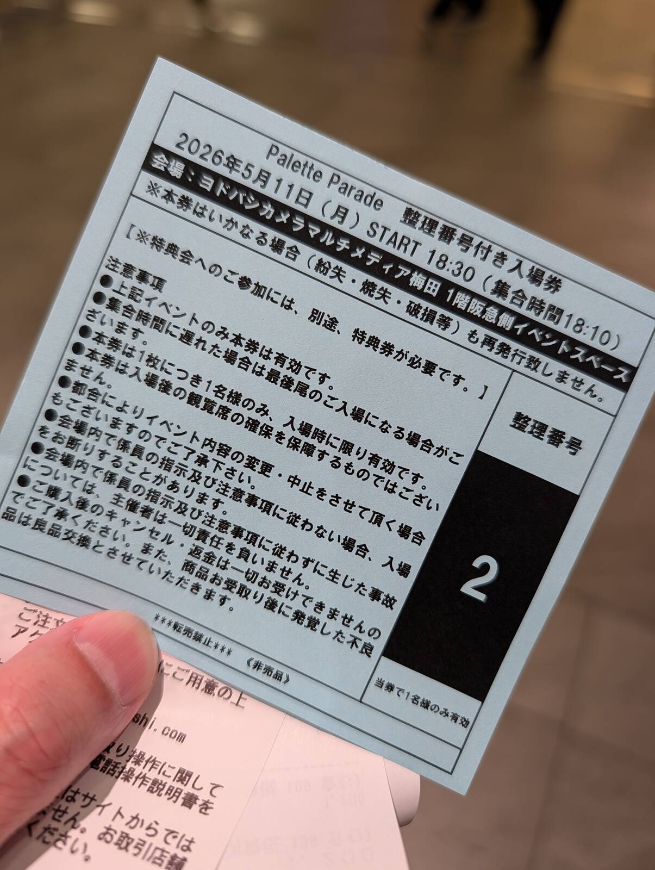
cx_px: 328
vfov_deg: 71.5
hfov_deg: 56.9
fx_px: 604
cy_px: 435
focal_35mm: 24
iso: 81
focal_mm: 6.9
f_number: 1.68
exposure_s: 1/120
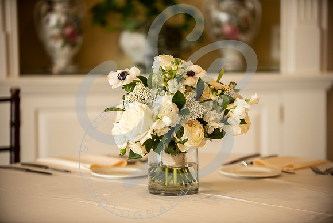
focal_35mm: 155
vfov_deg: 8.9
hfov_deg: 13.2
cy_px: 112
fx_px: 1434
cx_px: 166
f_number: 2.8
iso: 400
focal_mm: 155
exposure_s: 1/250
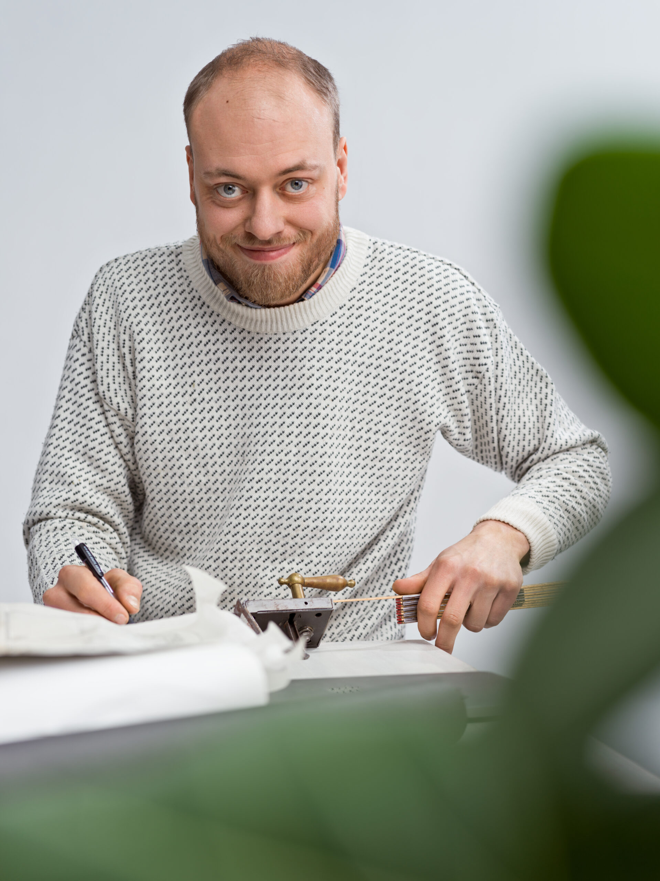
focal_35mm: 71
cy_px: 440
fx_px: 1806
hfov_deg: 20.7
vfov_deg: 27.4
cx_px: 330
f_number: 4.8
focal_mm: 90
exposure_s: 1/180
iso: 100
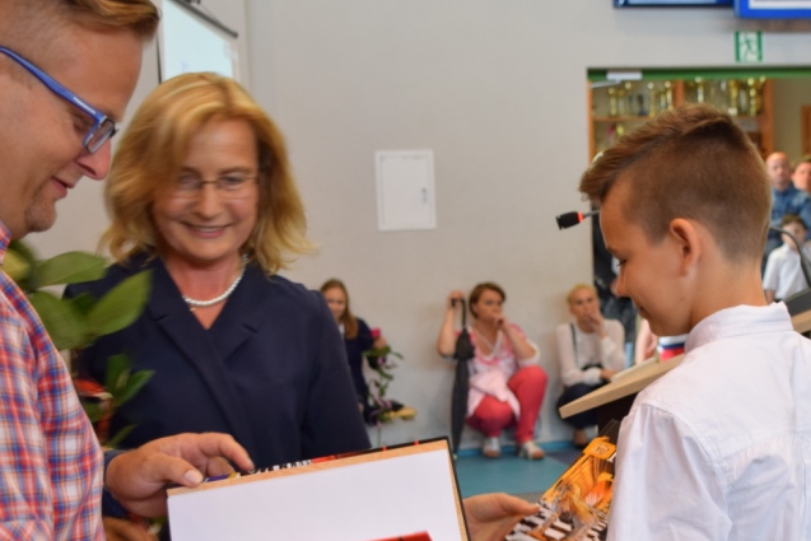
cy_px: 398
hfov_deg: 26.9
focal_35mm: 75
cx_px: 545
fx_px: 1685
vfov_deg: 18.1
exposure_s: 1/60
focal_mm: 31
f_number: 4.2
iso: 640
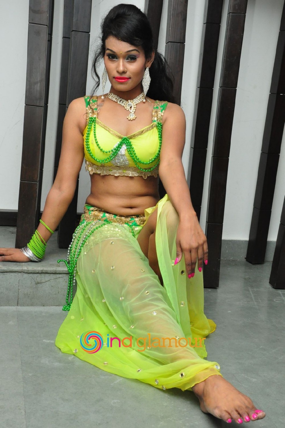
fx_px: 625
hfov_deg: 25.7
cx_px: 142
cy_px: 214
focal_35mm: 52
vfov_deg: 37.9
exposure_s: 1/125
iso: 1600
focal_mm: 35
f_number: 10
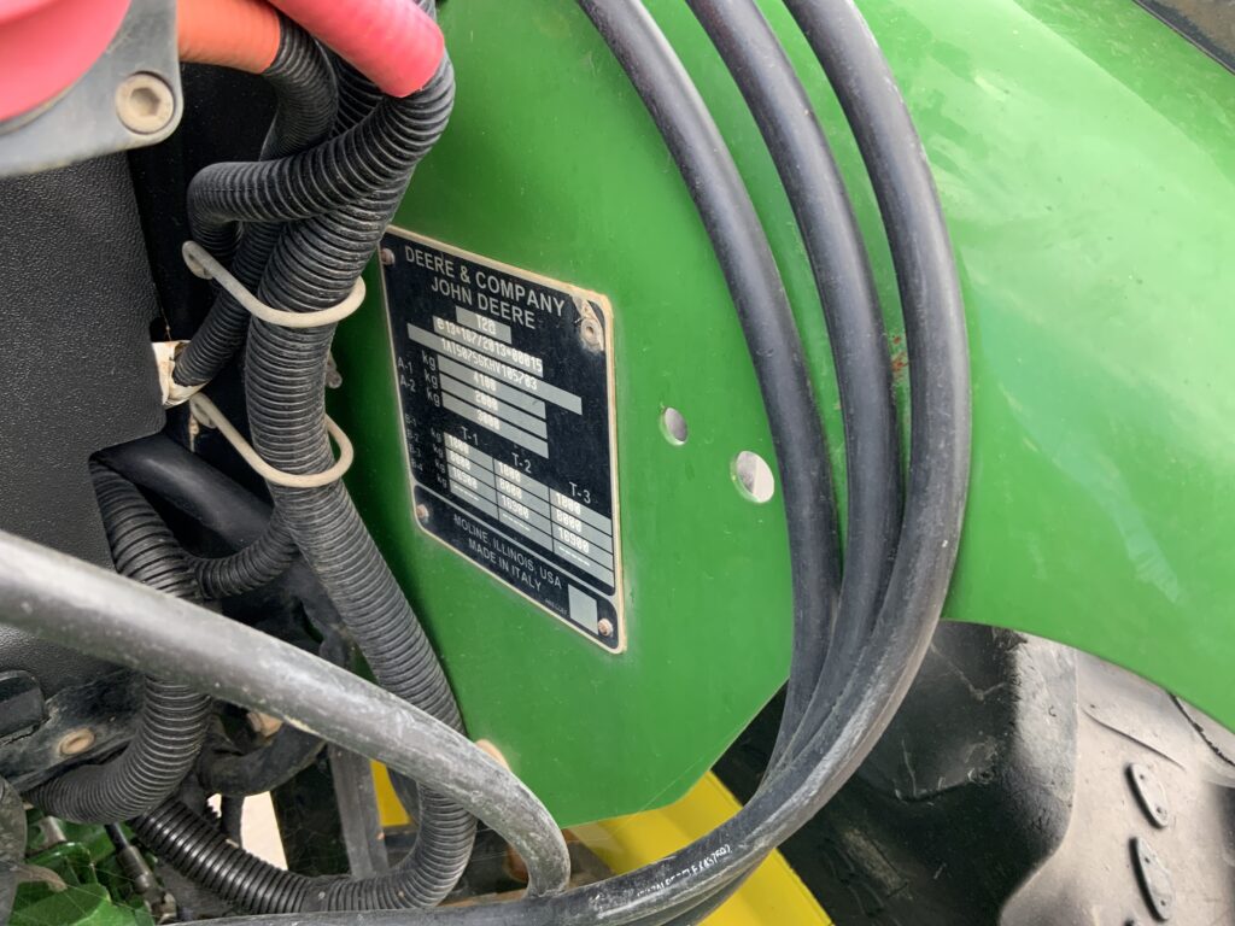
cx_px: 618
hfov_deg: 61.7
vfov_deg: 48.2
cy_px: 463
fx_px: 1035
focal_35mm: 29
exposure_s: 1/122
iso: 32
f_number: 1.8
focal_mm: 3
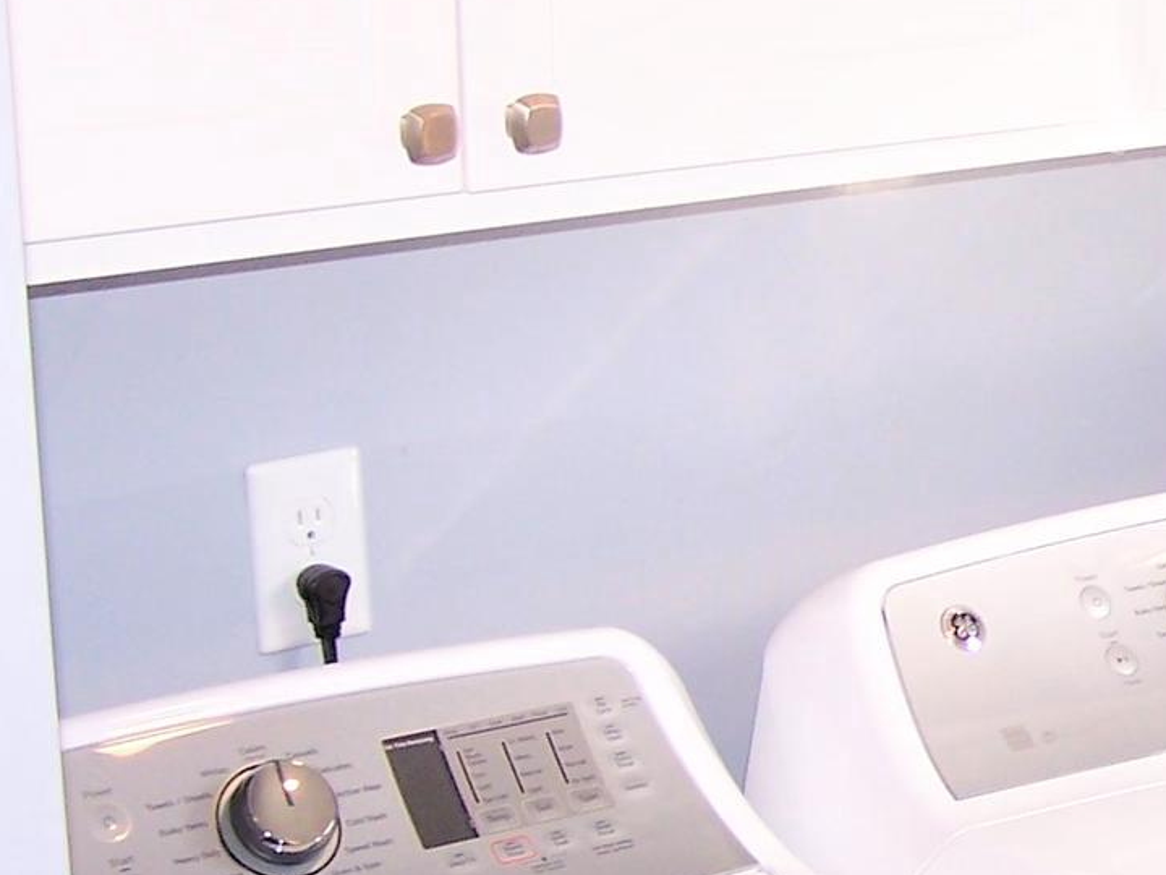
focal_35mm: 108
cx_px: 1292
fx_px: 3638
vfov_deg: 13.7
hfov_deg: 17.6
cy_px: 546
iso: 80
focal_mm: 6.3
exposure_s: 1/60
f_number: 2.8
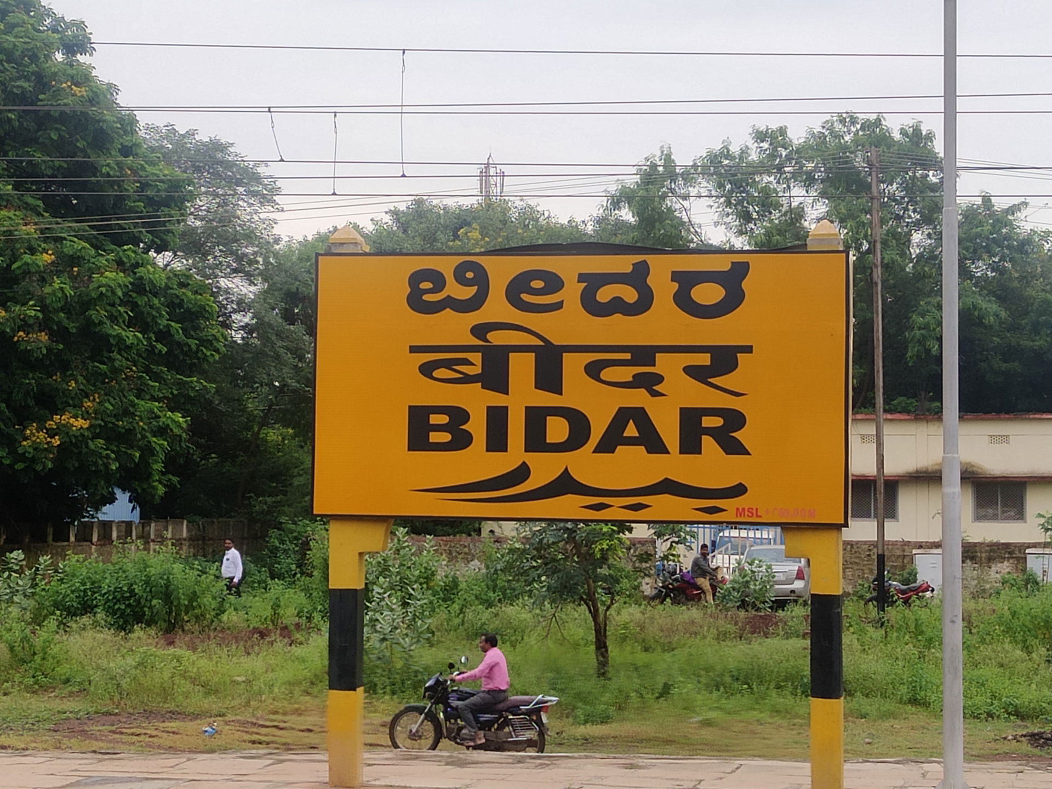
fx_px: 760
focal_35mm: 25
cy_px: 394
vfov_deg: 54.9
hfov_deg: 69.4
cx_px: 526
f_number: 1.79
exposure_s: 1/908
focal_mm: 4.68
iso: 113
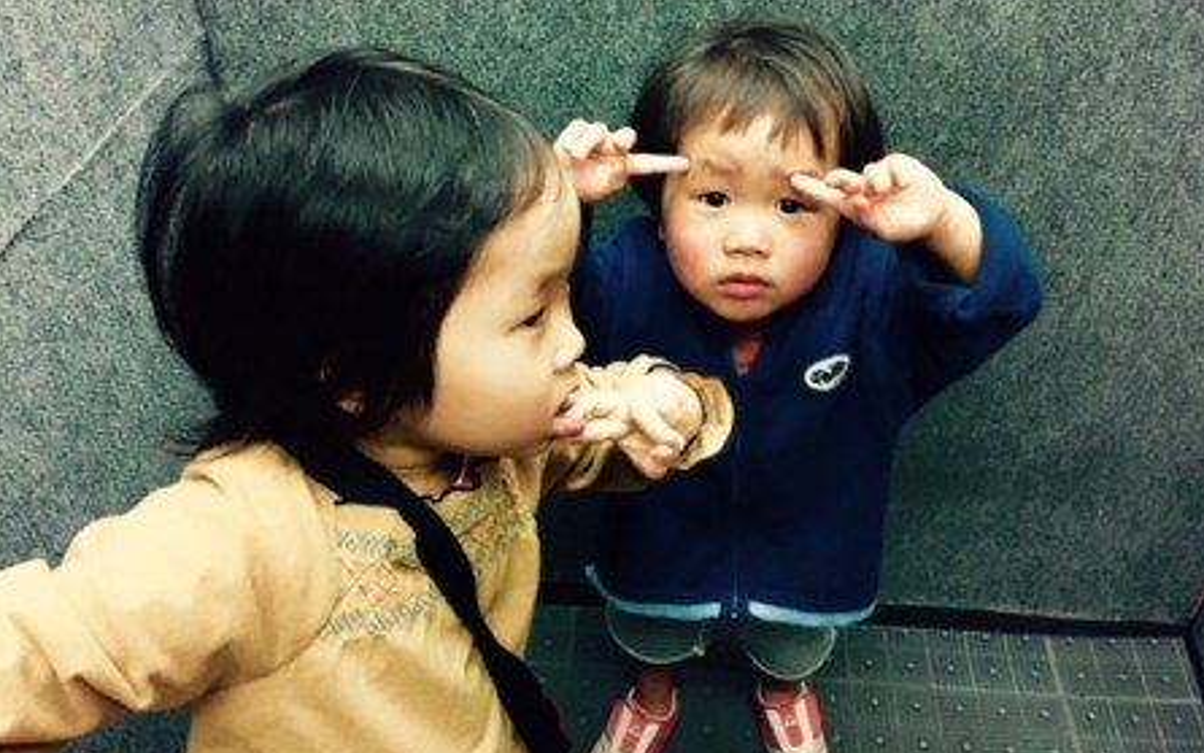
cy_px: 316
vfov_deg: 40.5
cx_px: 602
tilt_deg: -38.8
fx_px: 1017
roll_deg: +1.6
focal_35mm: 31
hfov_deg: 61.2
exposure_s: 1/15
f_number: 2.2
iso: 320
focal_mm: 4.15
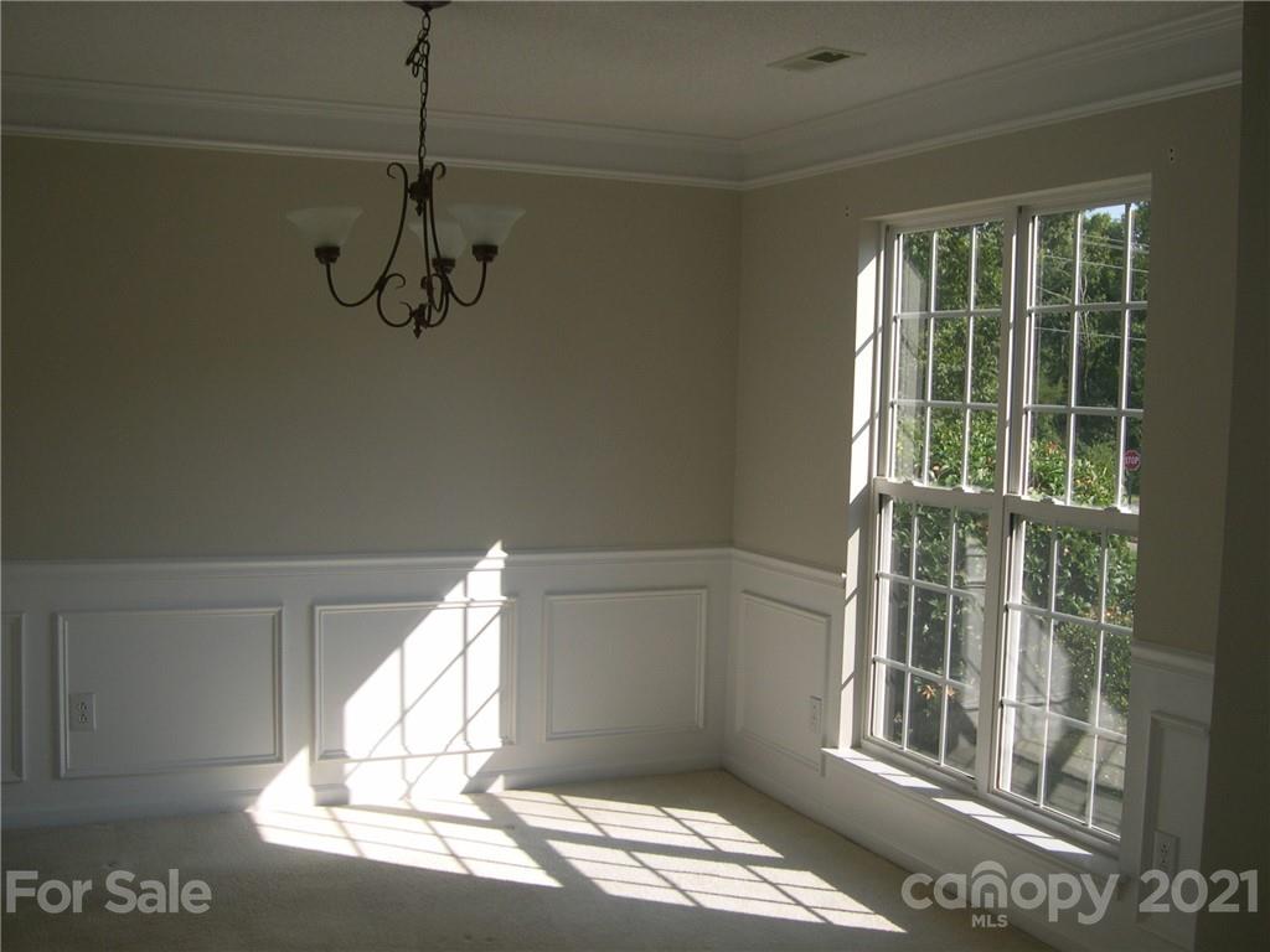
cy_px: 476
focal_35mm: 38
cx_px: 635
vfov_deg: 37.7
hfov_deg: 49.0
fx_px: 1394
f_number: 2.8
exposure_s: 1/546
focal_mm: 8
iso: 100
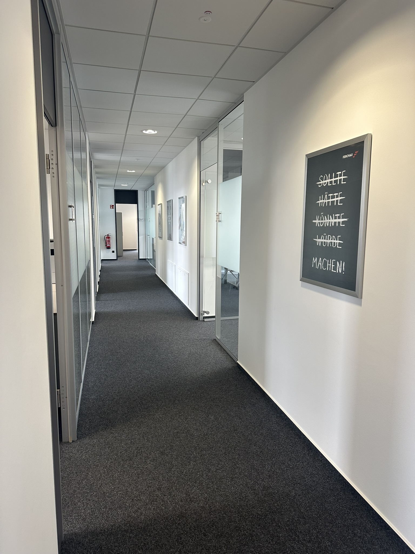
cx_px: 208
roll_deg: -0.7
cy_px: 277
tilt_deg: -6.6
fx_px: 384
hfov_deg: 56.8
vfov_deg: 71.6
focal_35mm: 24
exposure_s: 1/100
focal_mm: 6.86
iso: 125
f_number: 1.78
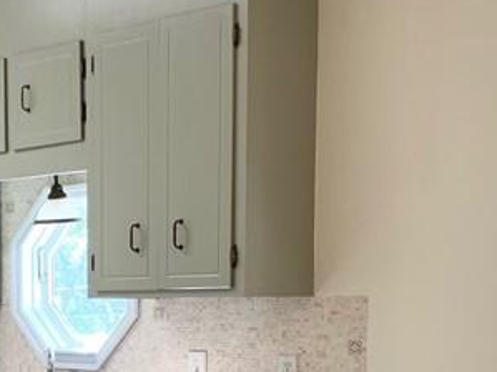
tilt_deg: -4.0
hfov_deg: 21.7
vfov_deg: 16.1
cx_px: 85
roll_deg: -0.3
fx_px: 1277
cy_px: 404
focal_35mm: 89
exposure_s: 1/120
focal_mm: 4.25
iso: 80
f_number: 1.8
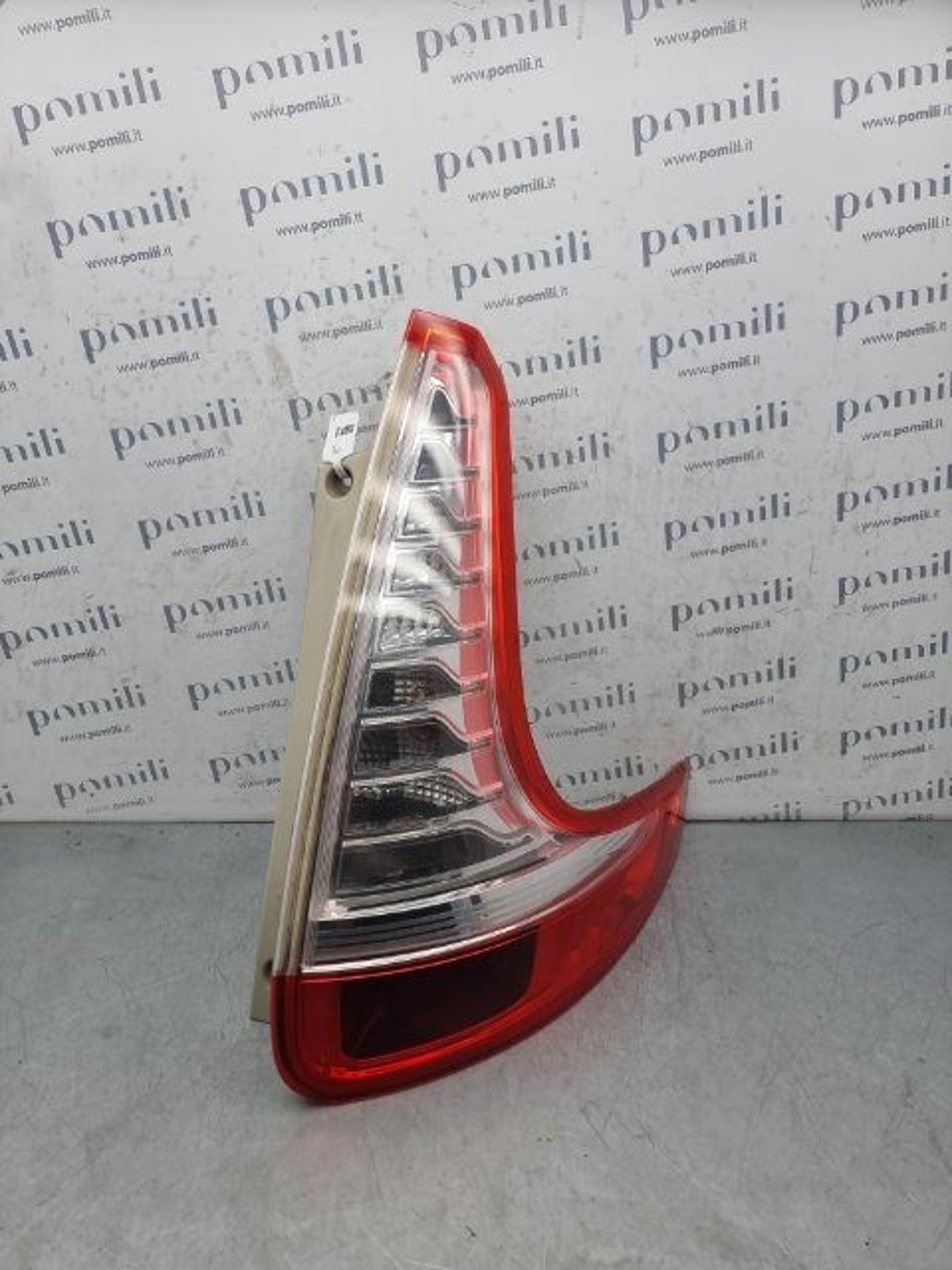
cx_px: 476
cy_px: 635
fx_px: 880
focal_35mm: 24
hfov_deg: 56.8
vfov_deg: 71.6
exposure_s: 1/354
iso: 50
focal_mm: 6.7
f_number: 1.8
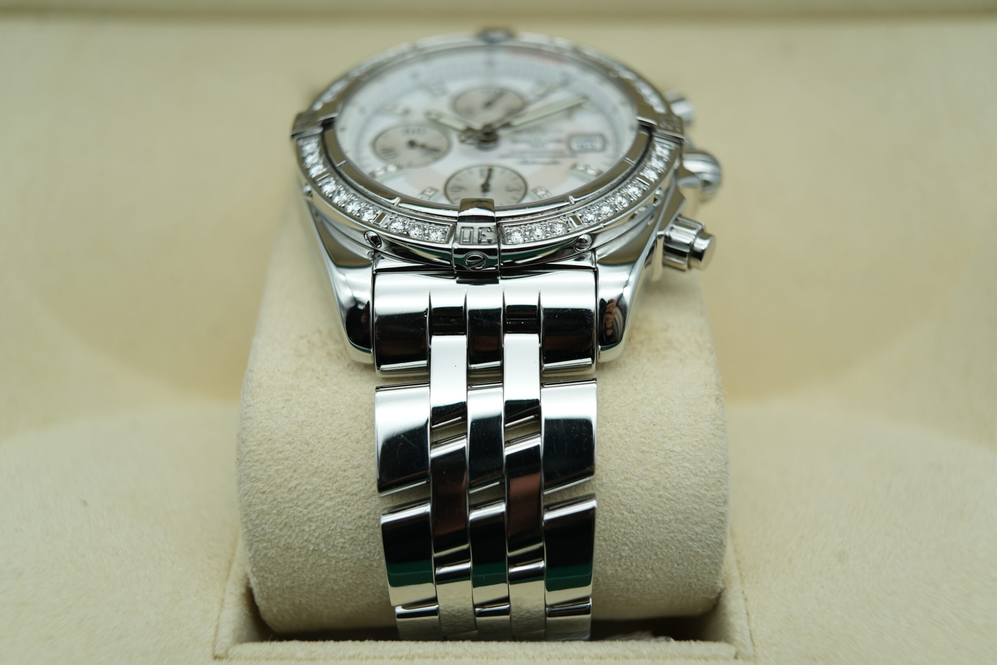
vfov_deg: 37.9
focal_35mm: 35
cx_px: 498
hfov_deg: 54.4
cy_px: 332
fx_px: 969
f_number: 5
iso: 400
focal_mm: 35
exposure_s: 1/250
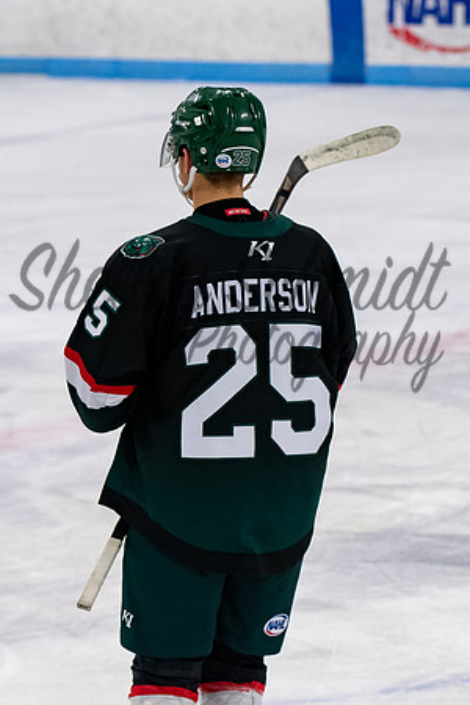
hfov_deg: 5.4
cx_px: 211
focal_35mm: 255
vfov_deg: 8.1
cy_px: 313
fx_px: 5002
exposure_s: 1/800
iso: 1800
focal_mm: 102
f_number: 3.5
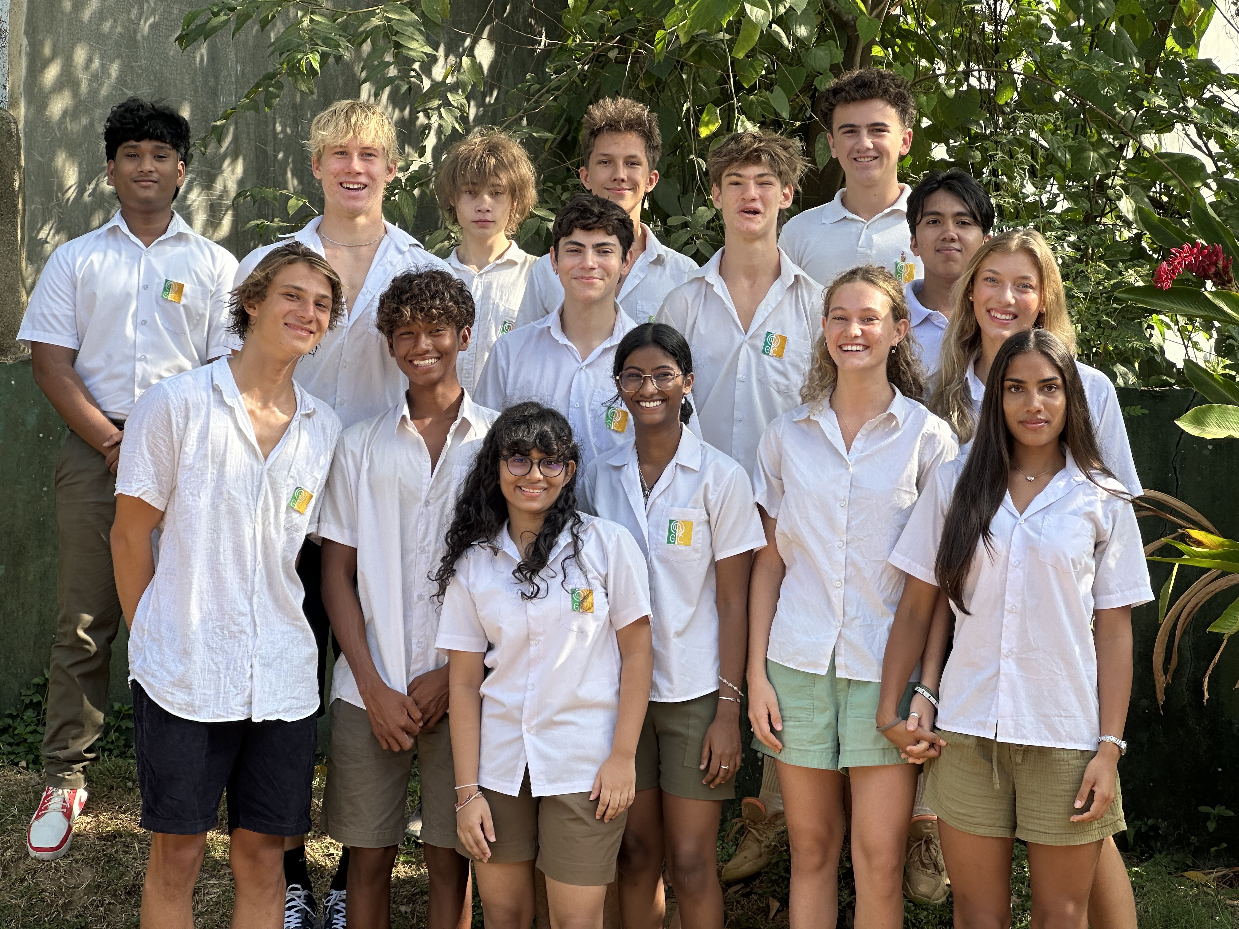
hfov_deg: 25.3
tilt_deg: -1.0
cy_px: 464
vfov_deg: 19.1
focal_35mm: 77
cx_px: 620
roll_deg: -2.1
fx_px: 2756
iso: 32
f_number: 2.8
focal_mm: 9
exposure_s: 1/118
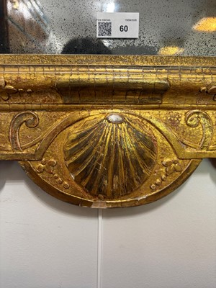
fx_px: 216
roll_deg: -1.0
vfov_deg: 67.3
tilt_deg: -7.2
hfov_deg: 53.1
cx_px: 108
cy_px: 144
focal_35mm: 26
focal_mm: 5.96
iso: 125
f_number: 1.6
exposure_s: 1/50
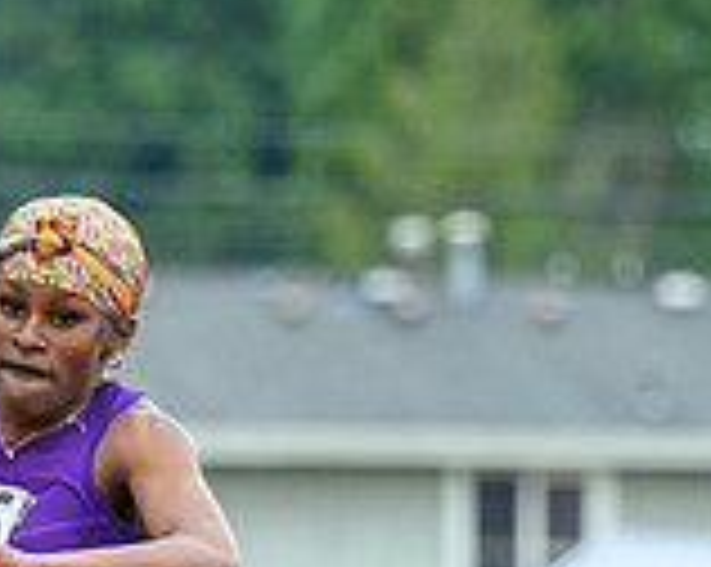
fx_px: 26418
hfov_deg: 1.5
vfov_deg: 1.2
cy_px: 955
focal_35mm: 1257
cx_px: 154
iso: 1600
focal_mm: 200
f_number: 4.5
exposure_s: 1/1600
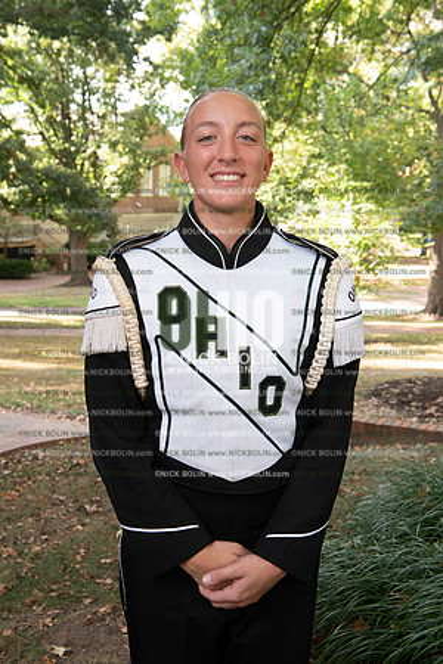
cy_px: 332
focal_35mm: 50
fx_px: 923
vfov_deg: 39.6
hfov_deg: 27.0
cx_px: 222
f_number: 8
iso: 800
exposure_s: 1/100
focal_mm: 50
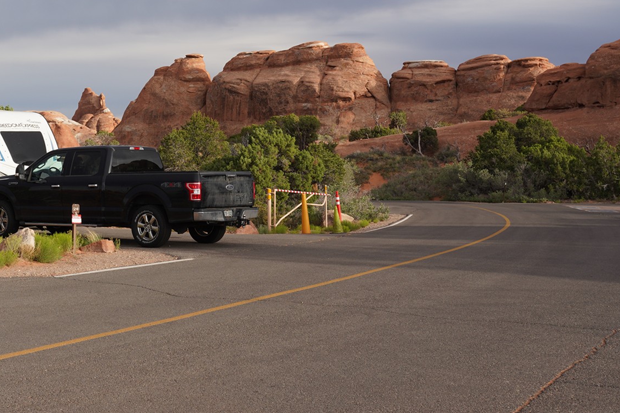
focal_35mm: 60
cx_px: 80
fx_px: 1034
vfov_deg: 22.5
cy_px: 130
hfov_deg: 32.0
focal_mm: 34
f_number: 11
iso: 200
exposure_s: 1/100
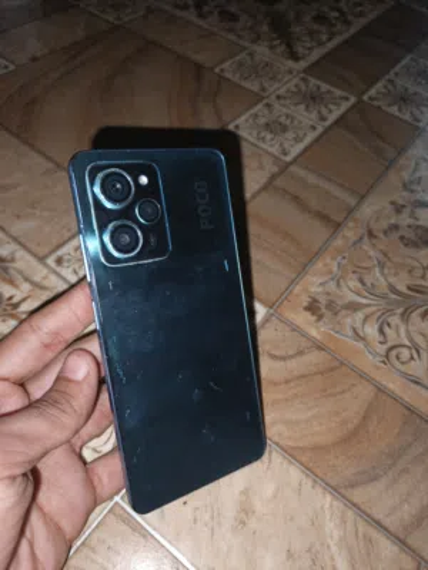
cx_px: 214
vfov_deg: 73.9
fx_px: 379
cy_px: 285
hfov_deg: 58.9
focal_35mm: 23
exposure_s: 1/50
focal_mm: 5.56
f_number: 1.8
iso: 554
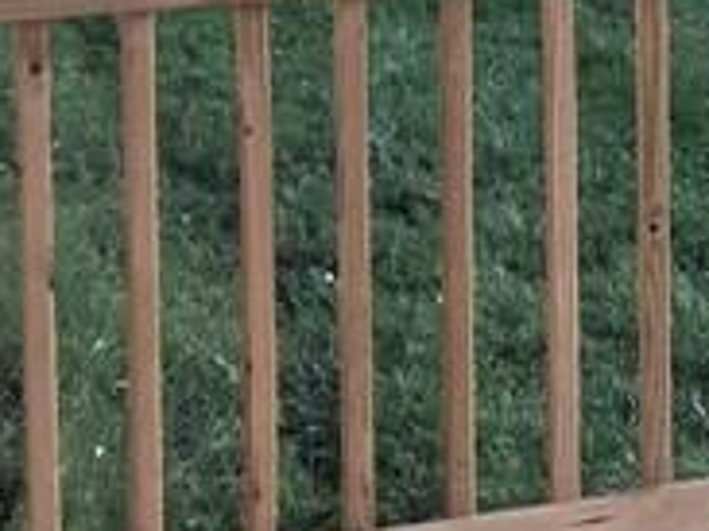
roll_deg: +0.3
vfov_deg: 8.9
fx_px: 3316
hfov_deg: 10.6
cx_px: 1635
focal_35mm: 162
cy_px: -287
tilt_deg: -4.1
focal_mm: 4.15
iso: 32
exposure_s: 1/60
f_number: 2.2
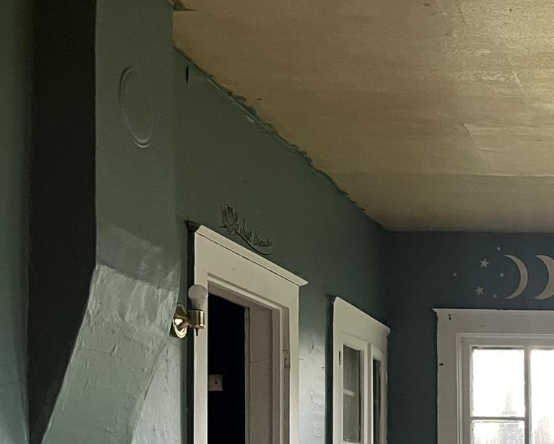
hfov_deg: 24.1
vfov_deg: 21.1
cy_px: 492
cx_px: 722
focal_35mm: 69
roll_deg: +1.0
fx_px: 1132
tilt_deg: +0.2
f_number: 1.6
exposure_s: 1/81
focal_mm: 5.1
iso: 125
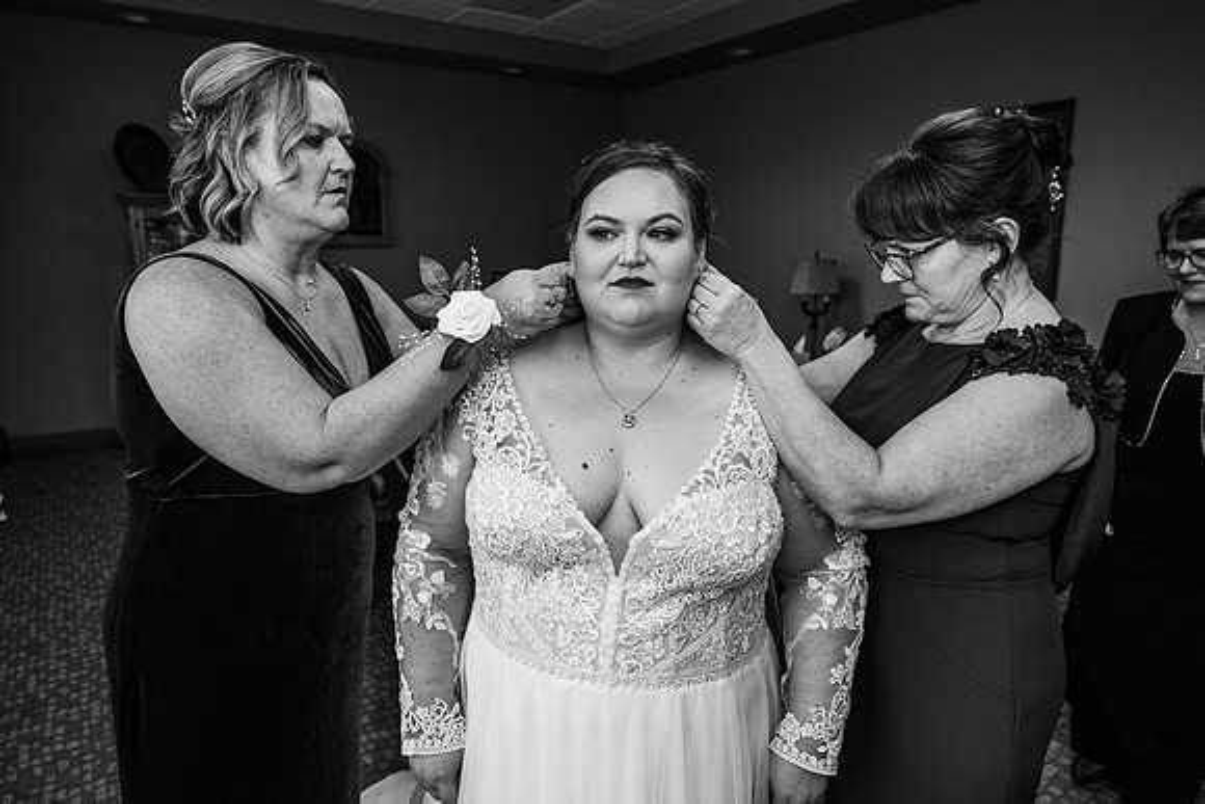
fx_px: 803
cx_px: 602
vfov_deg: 53.2
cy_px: 402
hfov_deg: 73.7
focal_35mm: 24
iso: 1250
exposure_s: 1/200
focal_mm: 24
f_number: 4.5
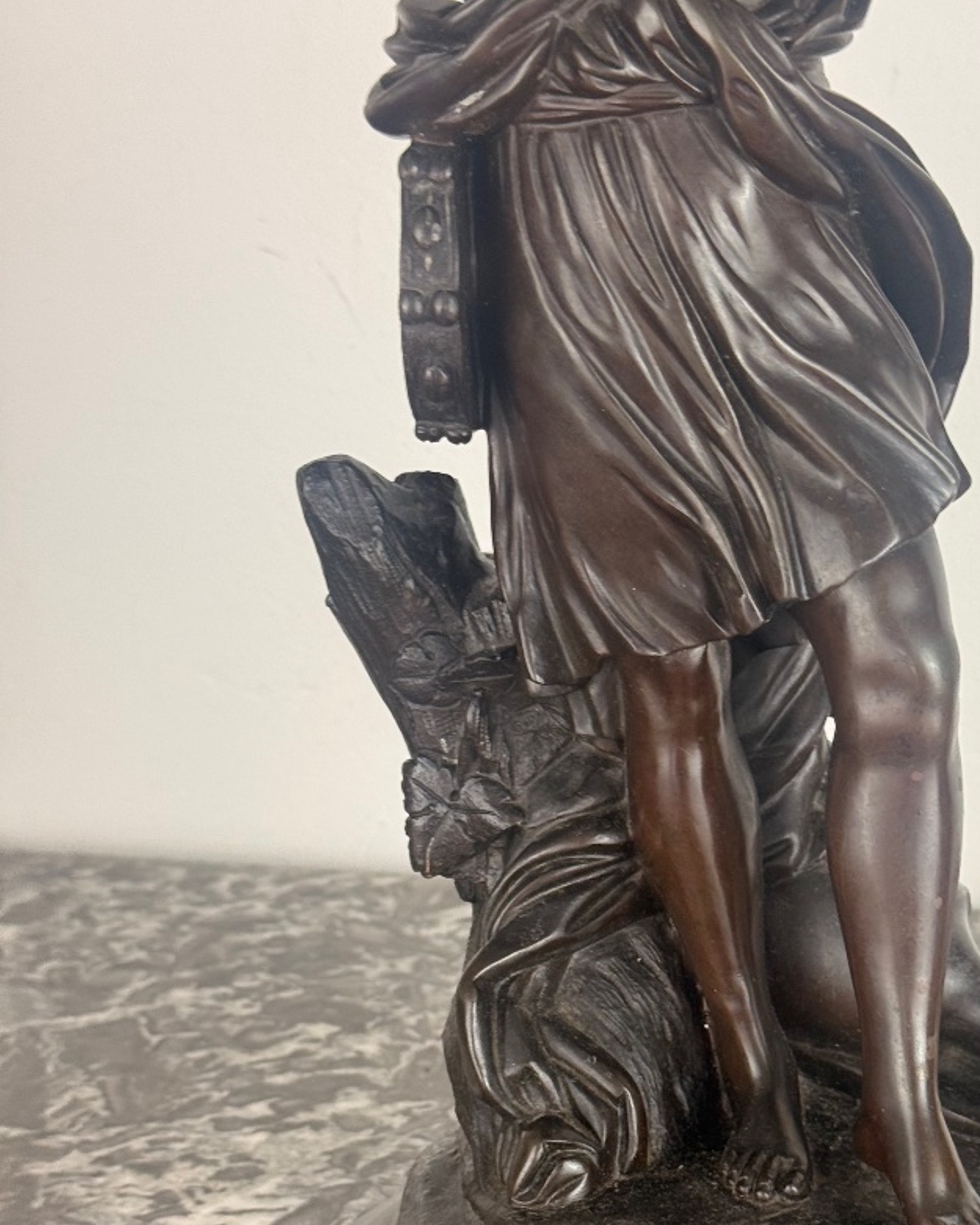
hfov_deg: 21.1
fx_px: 2610
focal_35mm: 72
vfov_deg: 26.2
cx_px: 704
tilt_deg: -17.9
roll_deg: -2.4
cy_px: 845
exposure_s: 1/100
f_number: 1.78
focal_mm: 6.76
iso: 50
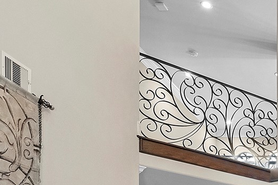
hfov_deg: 26.9
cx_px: 393
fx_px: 448
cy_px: 300
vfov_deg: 19.4
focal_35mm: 58
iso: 250
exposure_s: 1/20
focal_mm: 14
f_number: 9
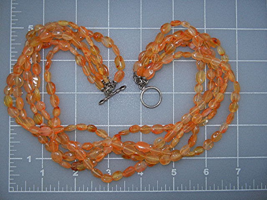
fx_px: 262
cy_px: 100
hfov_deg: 54.0
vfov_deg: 41.8
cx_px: 134
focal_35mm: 34
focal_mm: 6.2
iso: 261
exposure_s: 1/30
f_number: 3.6
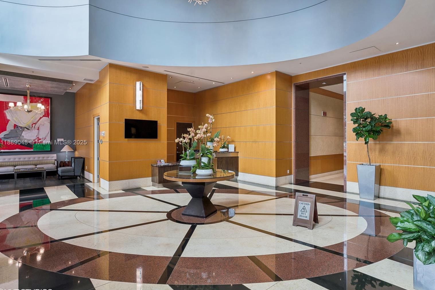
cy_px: 143
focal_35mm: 19
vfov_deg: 64.3
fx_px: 231
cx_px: 225
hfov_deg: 86.6
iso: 250
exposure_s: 1/10
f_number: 9
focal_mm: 18.1
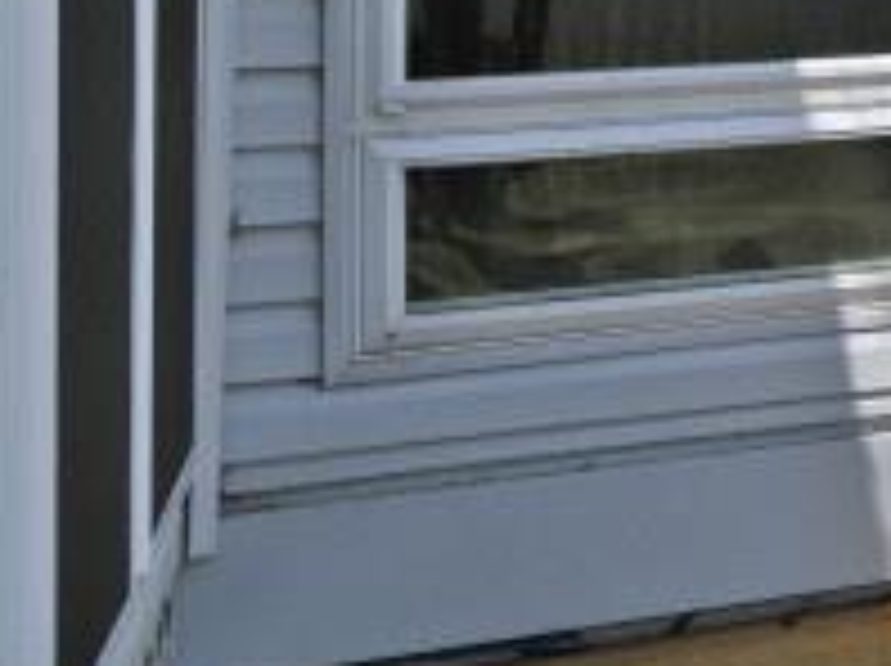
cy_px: -189
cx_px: 2844
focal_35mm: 102
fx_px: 2622
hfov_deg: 10.6
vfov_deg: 13.9
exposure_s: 1/400
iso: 100
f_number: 7.1
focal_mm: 14
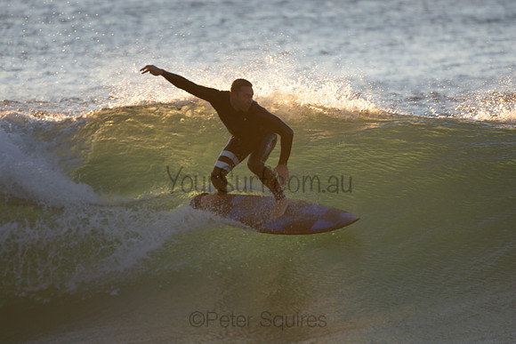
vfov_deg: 1.8
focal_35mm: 750
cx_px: 258
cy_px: 172
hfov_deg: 2.7
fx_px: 10752
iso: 280
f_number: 5.6
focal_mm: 500
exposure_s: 1/500
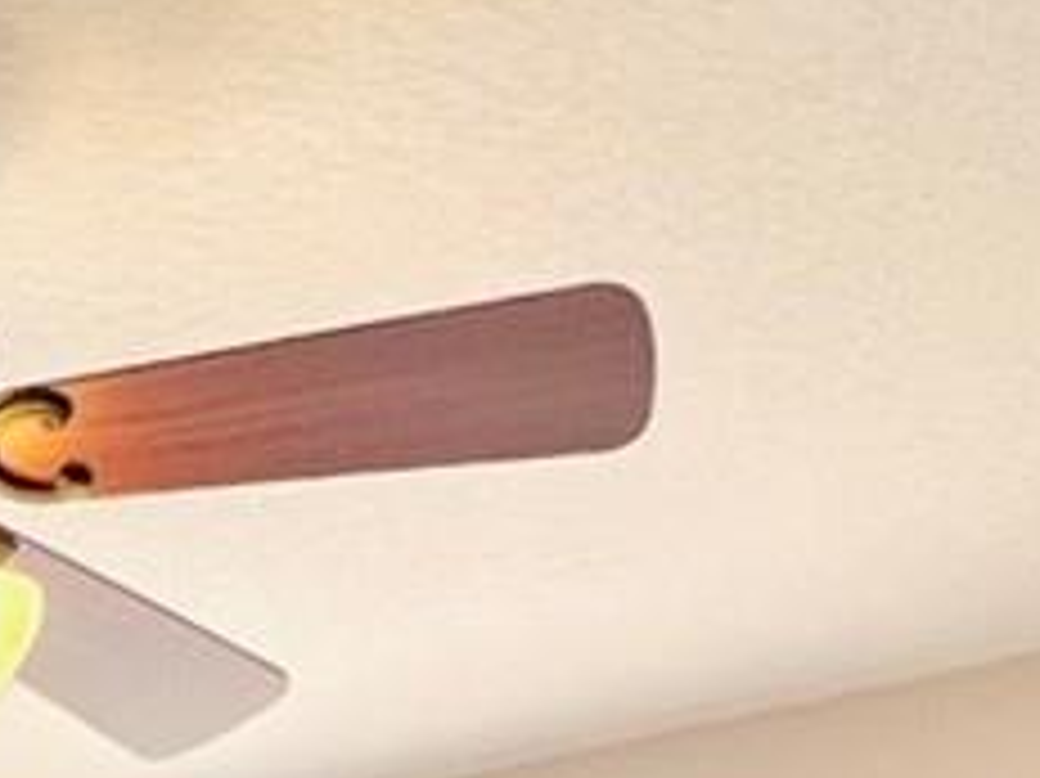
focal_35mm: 90
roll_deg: -0.2
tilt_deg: -4.0
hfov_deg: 18.4
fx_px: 2703
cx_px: -671
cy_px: 1956
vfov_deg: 12.3
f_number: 1.8
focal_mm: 1.57
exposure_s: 1/120
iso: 160
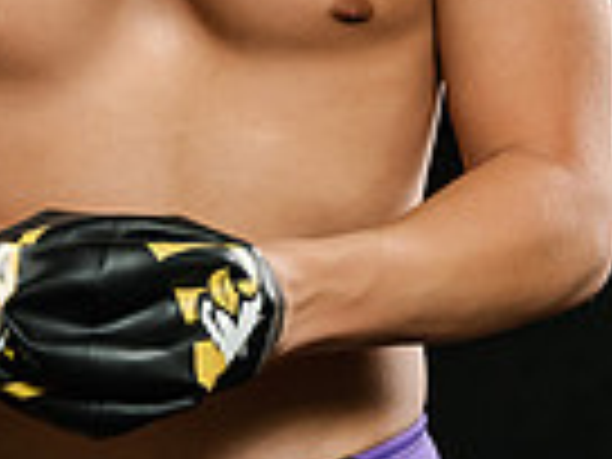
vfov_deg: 3.2
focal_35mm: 460
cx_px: 198
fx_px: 8133
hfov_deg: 4.3
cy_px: -133
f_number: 5.6
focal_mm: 112
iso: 320
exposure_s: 1/250
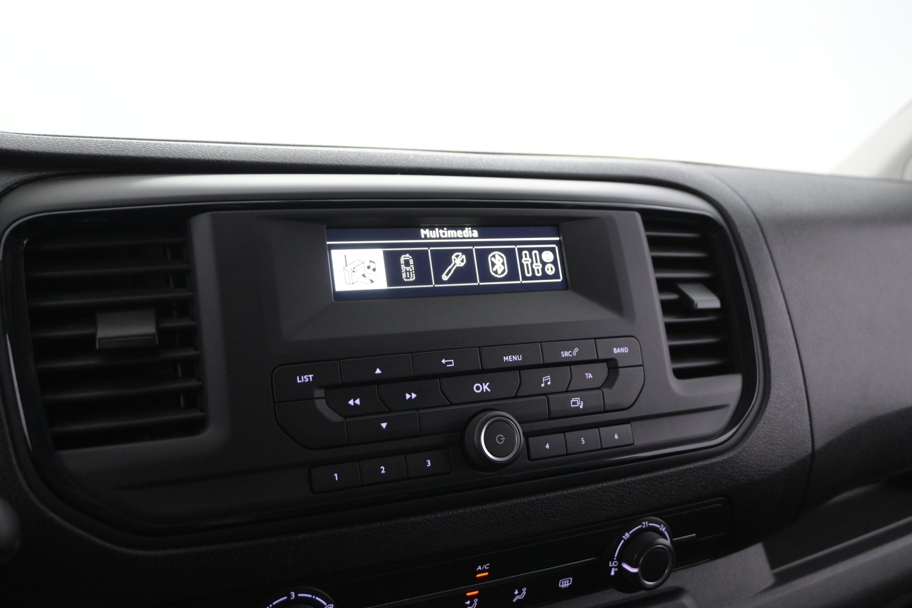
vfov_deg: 40.0
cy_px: 304
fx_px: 836
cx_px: 456
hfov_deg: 57.2
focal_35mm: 33
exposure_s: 1/60
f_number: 4
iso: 2500
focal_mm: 22
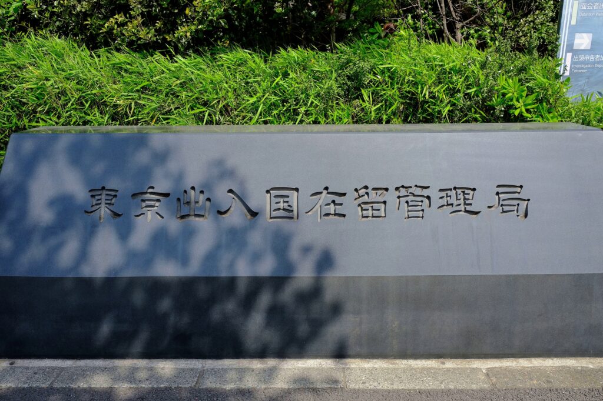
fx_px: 469
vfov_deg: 46.4
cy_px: 200
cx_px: 302
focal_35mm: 28
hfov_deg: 65.5
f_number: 5.6
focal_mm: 18.8
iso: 200
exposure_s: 1/320
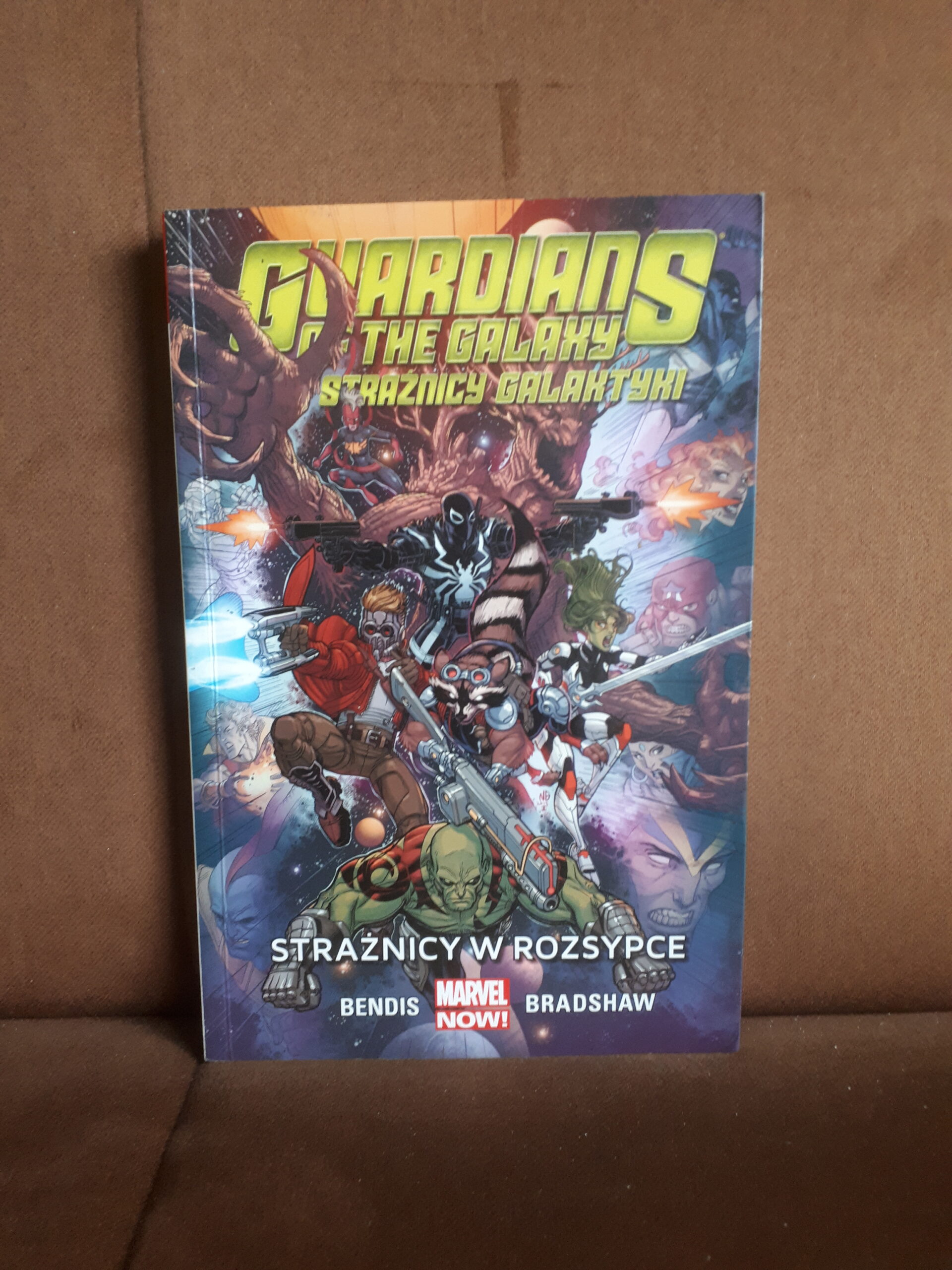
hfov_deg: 51.4
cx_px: 476
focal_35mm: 27
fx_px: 990
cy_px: 635
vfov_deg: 65.3
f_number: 1.9
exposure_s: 1/15
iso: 250
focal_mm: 3.6
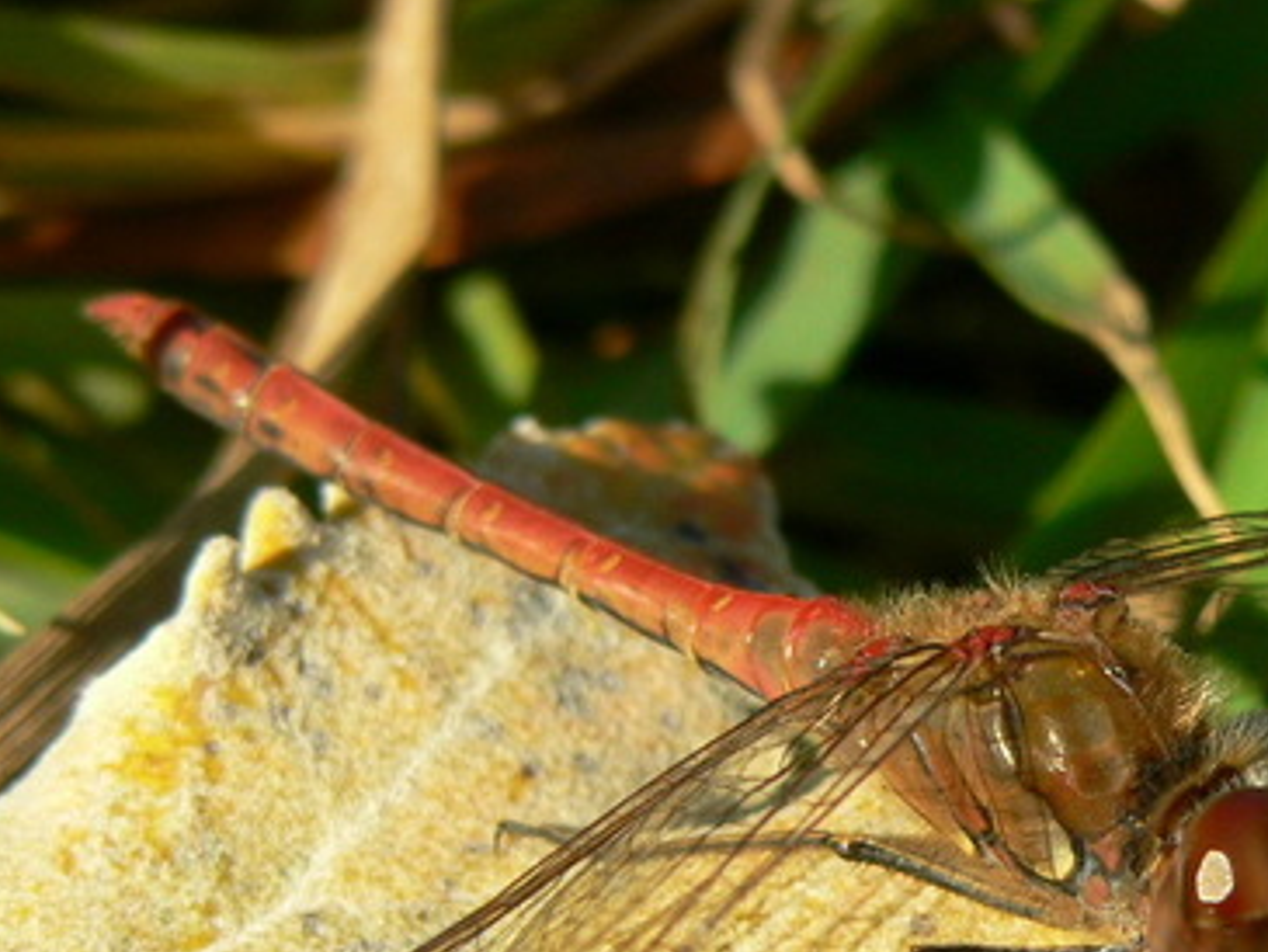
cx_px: 940
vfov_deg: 5.9
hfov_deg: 7.9
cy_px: 820
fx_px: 9161
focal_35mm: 250
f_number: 4
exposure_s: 1/400
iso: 80
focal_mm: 17.8
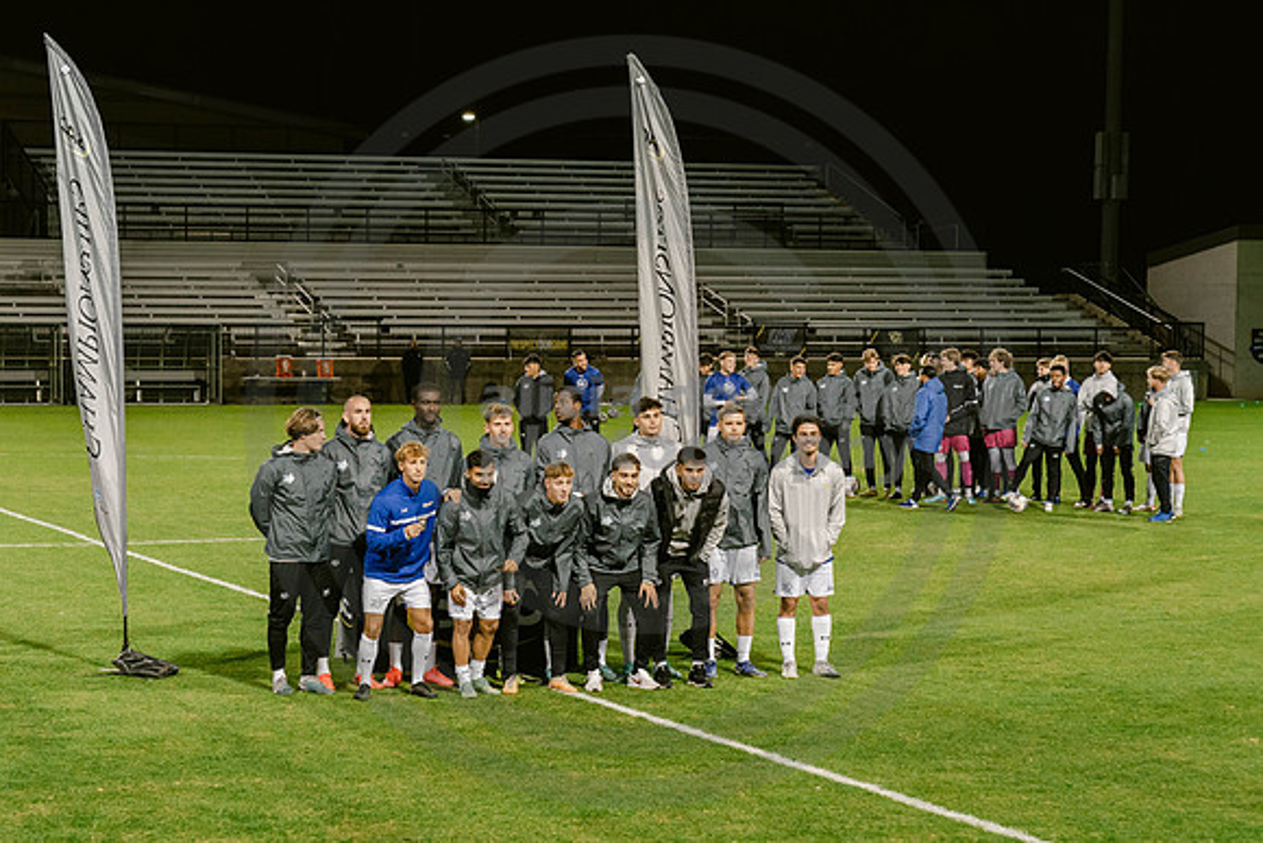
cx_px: 435
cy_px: 542
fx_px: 3219
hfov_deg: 22.1
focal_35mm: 92
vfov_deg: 14.9
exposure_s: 1/200
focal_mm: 70
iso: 2000
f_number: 4.5
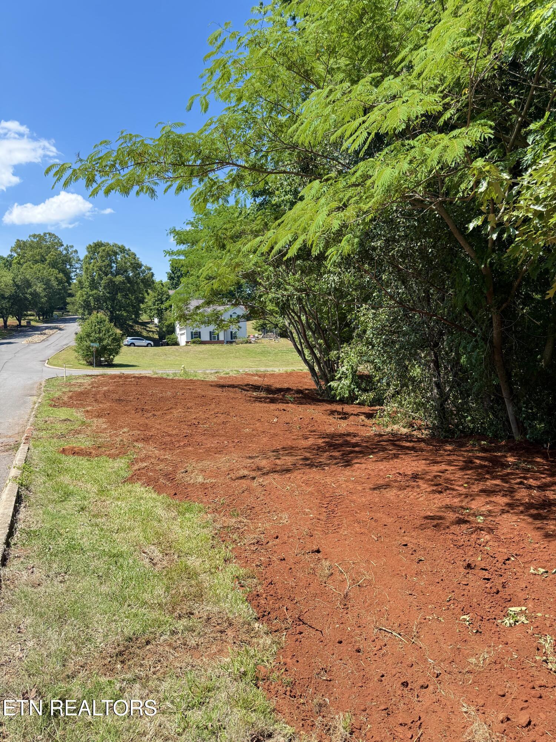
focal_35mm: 24
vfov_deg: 71.6
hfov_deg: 56.8
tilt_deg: -1.4
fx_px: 514
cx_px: 278
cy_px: 371
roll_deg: +1.7
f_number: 1.78
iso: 100
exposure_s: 1/1855
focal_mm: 6.76
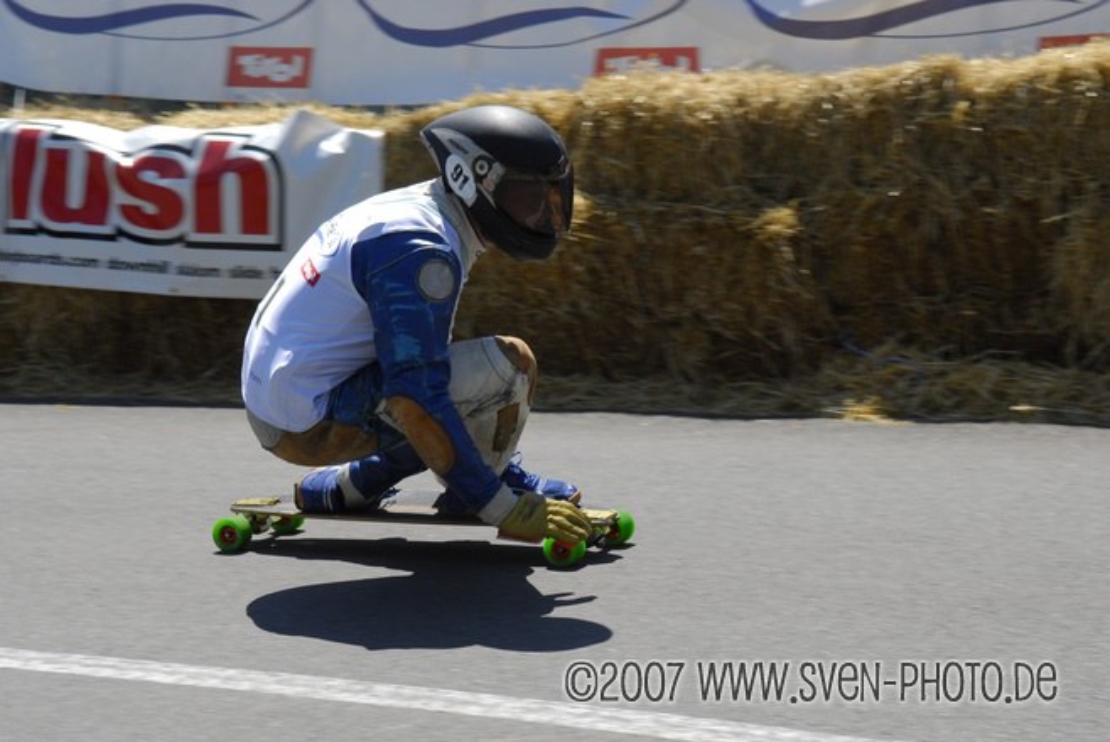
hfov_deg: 24.6
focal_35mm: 82
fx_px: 2546
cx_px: 555
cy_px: 371
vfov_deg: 16.6
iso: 250
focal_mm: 55
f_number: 8
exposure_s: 1/400
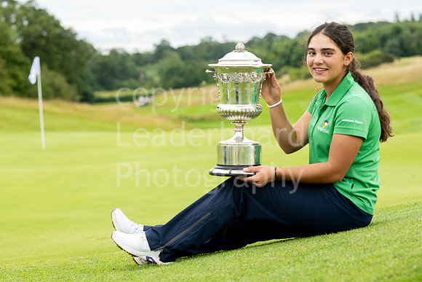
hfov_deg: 20.7
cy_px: 141
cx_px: 207
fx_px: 1158
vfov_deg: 13.9
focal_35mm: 99
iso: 400
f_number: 4
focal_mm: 85
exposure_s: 1/320
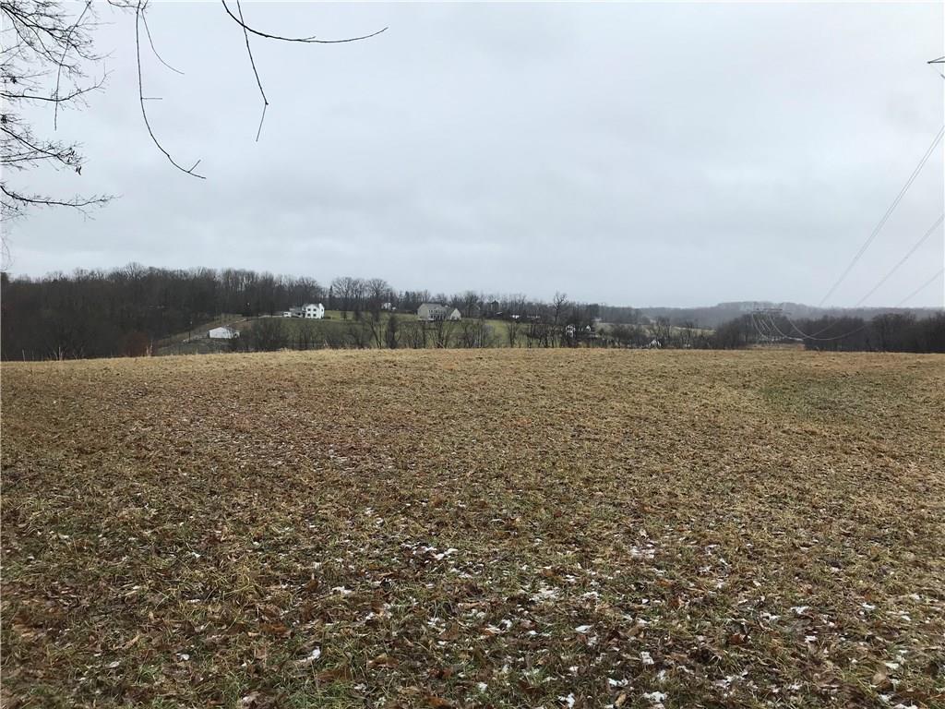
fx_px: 764
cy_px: 354
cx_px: 472
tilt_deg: -1.6
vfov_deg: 49.7
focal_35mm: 28
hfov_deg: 63.4
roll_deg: -1.0
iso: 20
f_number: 1.8
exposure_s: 1/630
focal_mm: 3.99
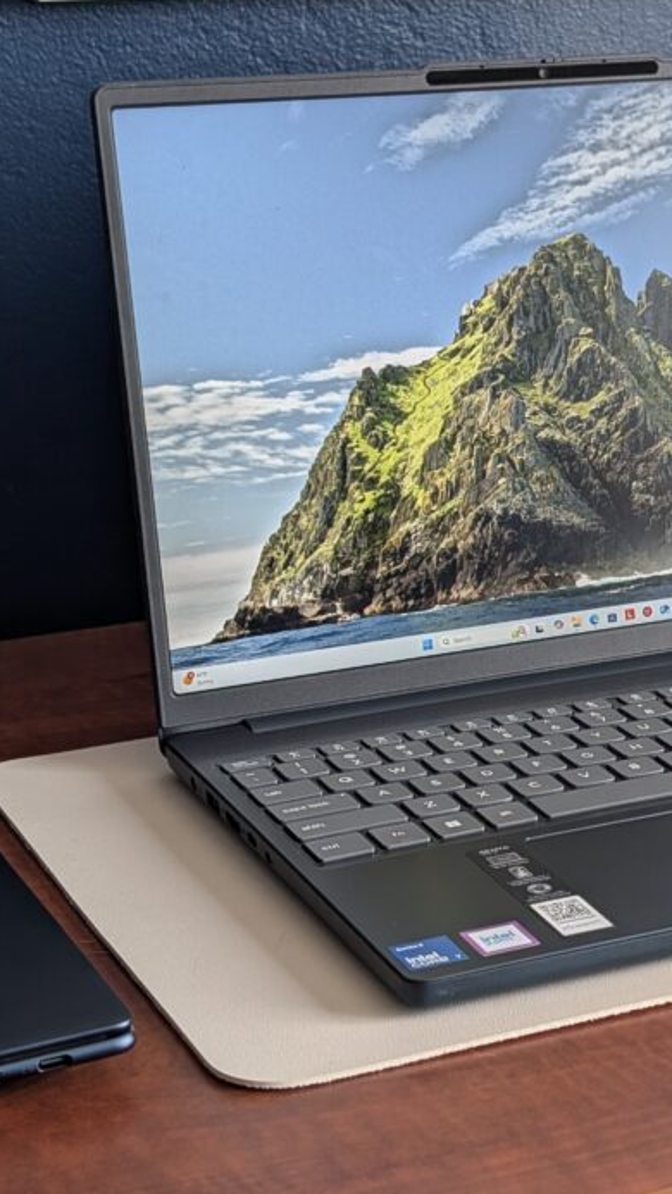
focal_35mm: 79
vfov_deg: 26.8
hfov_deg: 15.0
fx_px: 2502
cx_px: 713
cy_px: 549
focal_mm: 6.9
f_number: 1.68
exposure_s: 1/46.6
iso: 21
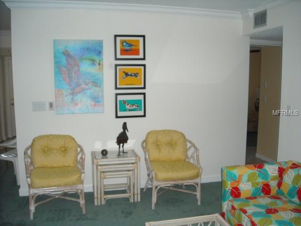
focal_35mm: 35
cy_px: 113
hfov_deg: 52.6
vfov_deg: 40.7
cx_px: 150
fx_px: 304
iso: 200
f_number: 2.8
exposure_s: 1/60
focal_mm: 5.7
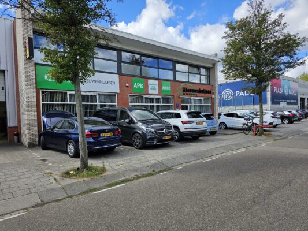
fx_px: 205
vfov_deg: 58.9
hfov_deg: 73.9
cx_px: 154
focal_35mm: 23
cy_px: 116
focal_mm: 6.3
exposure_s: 1/556
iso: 10
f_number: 1.7
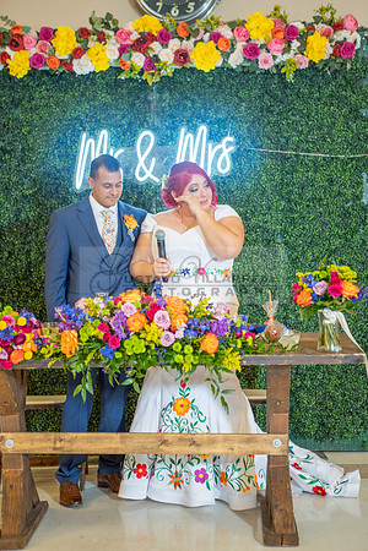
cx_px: 184
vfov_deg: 28.8
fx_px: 1073
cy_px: 276
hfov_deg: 19.5
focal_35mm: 70
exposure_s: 1/100
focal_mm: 70
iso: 800
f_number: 2.8
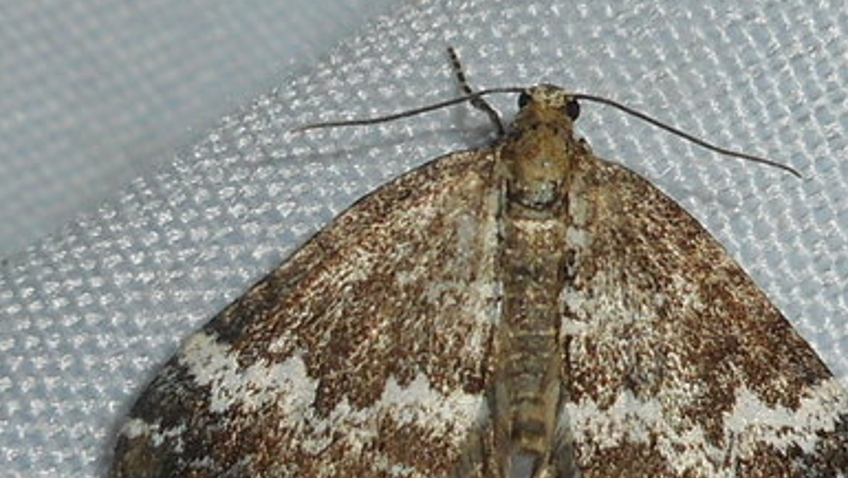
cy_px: 322
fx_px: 1845
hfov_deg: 25.8
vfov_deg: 14.7
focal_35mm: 82
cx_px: 510
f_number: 11.9
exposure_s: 1/30
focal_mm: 6
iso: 80
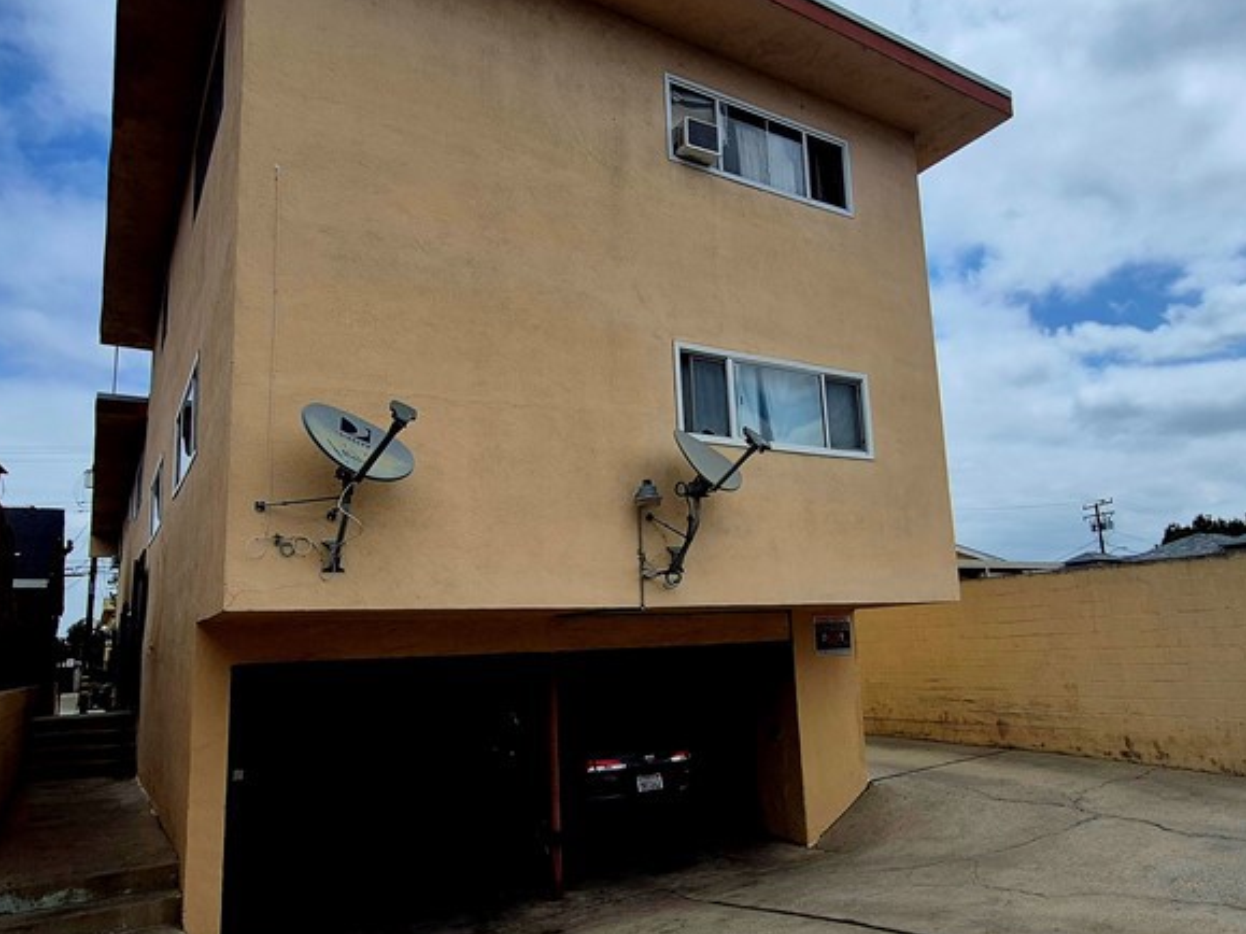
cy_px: 544
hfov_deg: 73.9
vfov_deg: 58.5
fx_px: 828
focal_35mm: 23
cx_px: 654
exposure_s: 1/5000
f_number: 2.2
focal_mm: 1.74
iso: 50
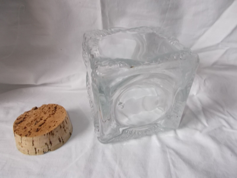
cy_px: 89
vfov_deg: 53.1
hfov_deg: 67.3
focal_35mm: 26
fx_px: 178
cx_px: 118
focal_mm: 4.6
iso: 200
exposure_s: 1/25
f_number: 3.2
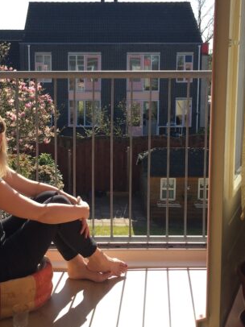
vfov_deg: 41.8
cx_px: 86
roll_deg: -0.7
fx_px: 425
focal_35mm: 45
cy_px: 122
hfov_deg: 31.9
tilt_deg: -5.2
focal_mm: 4.15
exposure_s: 1/842
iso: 32
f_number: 2.2
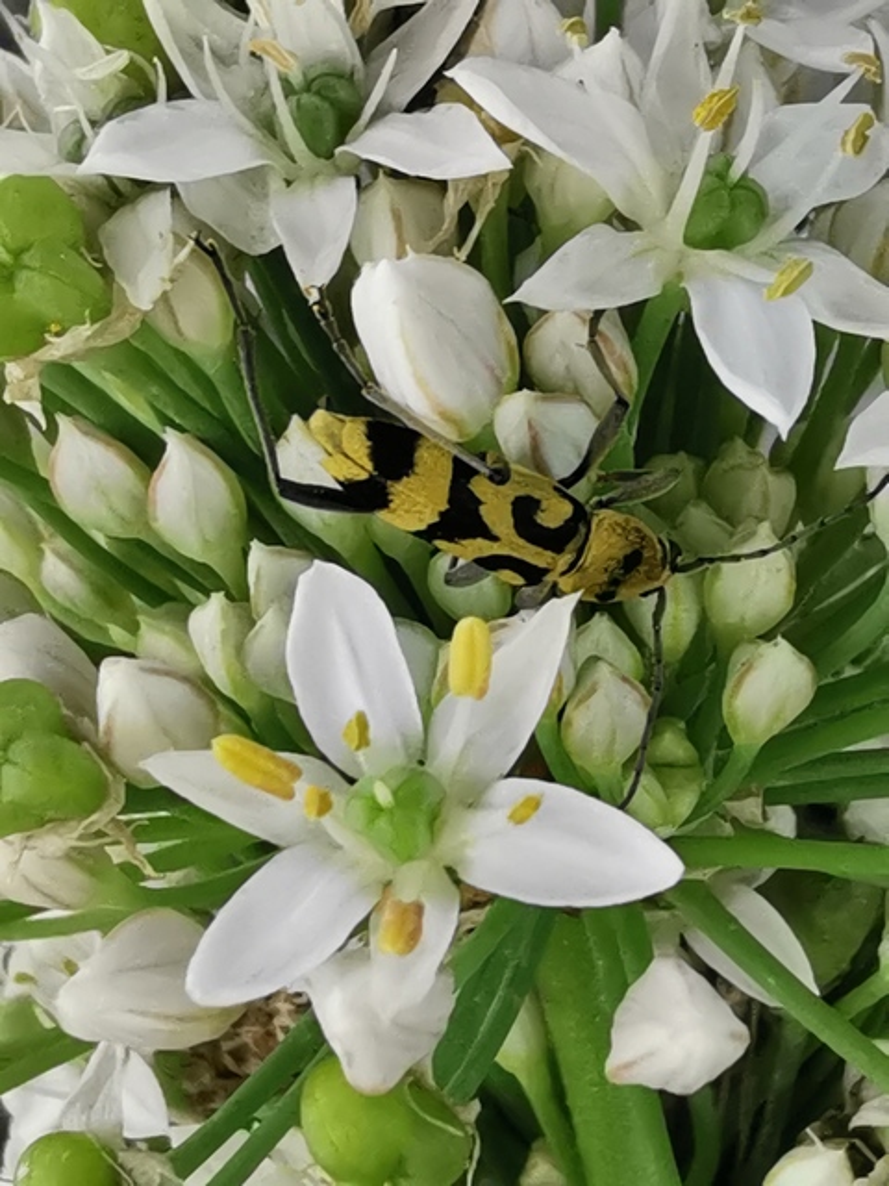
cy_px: 593
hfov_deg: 18.2
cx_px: 444
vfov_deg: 24.1
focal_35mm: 81
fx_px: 2774
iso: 50
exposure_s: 1/157
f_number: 2.2
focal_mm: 2.26
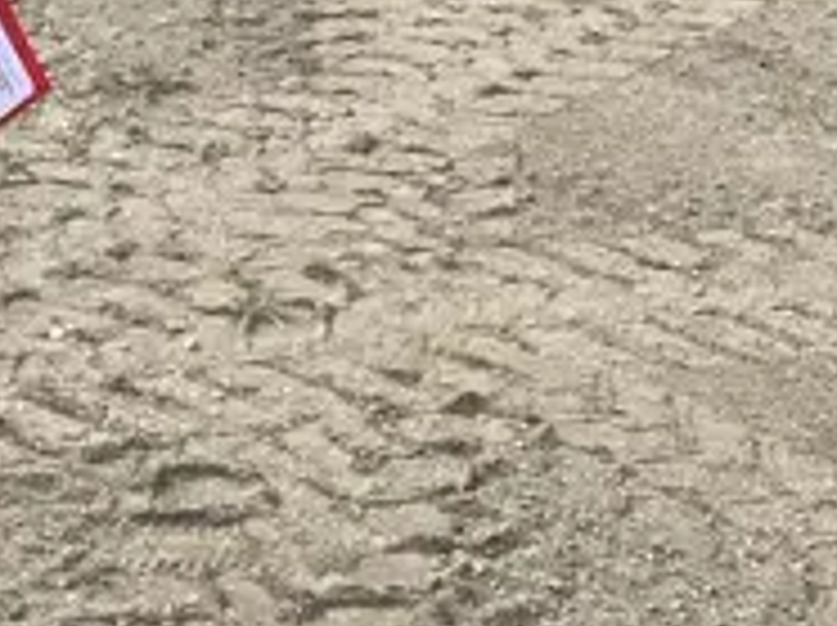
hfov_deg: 18.3
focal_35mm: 100
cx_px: -266
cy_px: 441
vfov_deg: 14.7
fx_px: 2415
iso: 25
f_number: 1.8
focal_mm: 3
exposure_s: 1/700
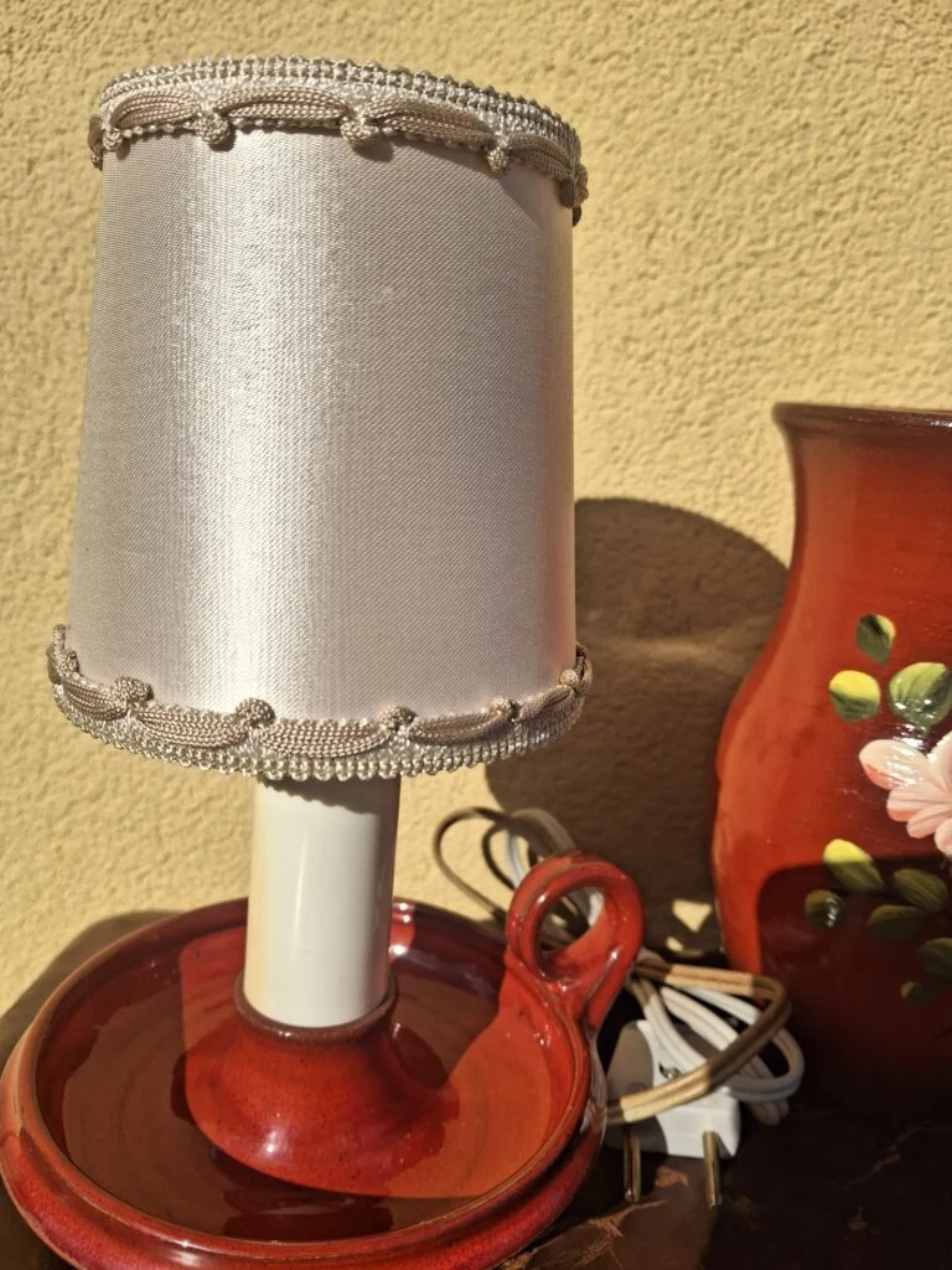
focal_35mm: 25
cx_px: 476
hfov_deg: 54.9
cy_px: 635
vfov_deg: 69.4
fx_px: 917
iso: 25
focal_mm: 4.69
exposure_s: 1/2604
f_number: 1.8
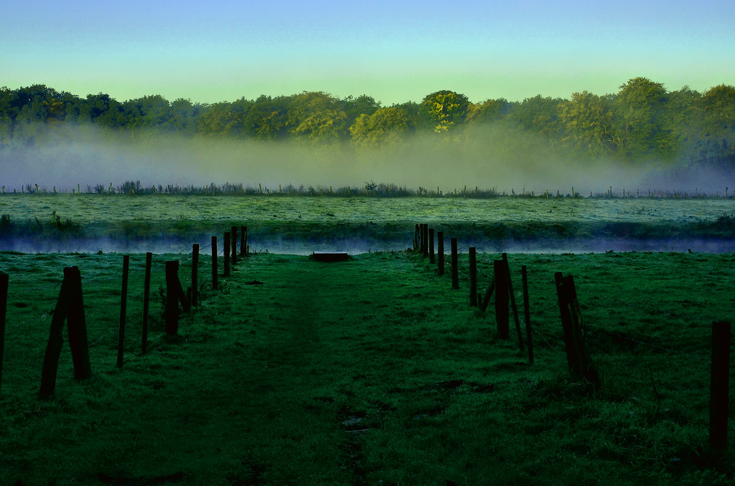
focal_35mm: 39
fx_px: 794
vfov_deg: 34.0
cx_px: 368
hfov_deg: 49.7
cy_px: 243
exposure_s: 1/250
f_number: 6.3
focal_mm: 26
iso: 160
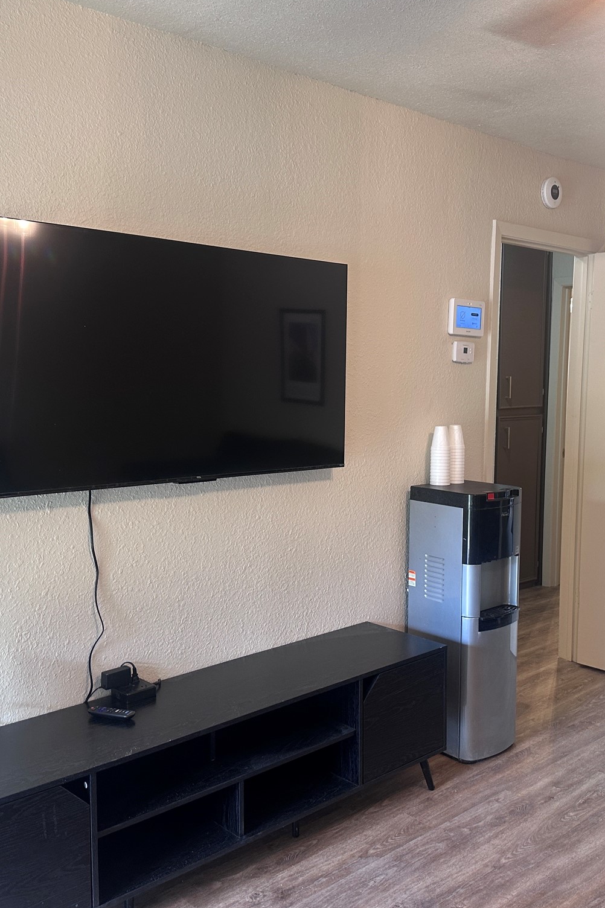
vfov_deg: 55.8
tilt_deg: -5.4
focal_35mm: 34
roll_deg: +0.0
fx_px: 857
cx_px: 348
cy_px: 456
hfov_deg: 38.8
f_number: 1.78
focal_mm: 6.86
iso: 125
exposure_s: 1/60
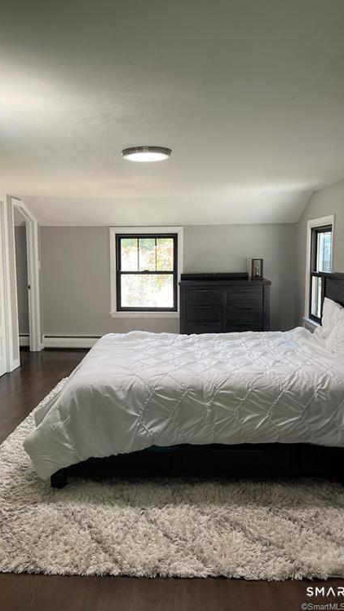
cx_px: 155
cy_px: 300
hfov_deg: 40.1
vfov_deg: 66.1
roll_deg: +0.4
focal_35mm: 29
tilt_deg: -6.5
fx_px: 470
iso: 64
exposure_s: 1/60
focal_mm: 5.1
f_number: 1.6
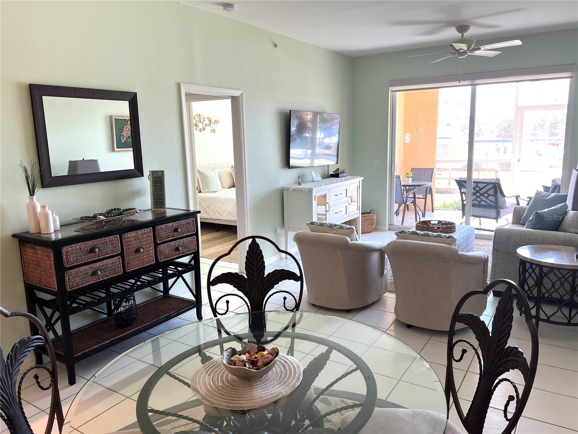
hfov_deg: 67.3
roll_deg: +1.0
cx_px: 289
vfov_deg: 53.1
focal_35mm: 26
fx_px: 434
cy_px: 217
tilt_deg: -10.0
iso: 80
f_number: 1.5
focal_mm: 5.7
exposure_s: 1/120
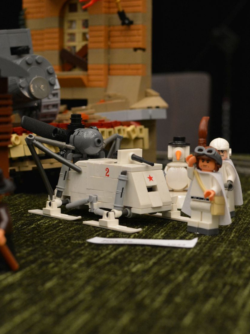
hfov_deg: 18.0
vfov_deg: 23.9
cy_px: 176
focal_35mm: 82
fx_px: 788
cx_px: 152
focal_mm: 35
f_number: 5.6
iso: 1000
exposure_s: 1/80
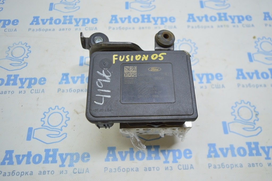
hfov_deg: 67.4
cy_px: 90
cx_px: 136
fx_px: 204
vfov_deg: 47.9
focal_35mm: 27
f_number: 3.5
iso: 400
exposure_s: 1/60
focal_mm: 18
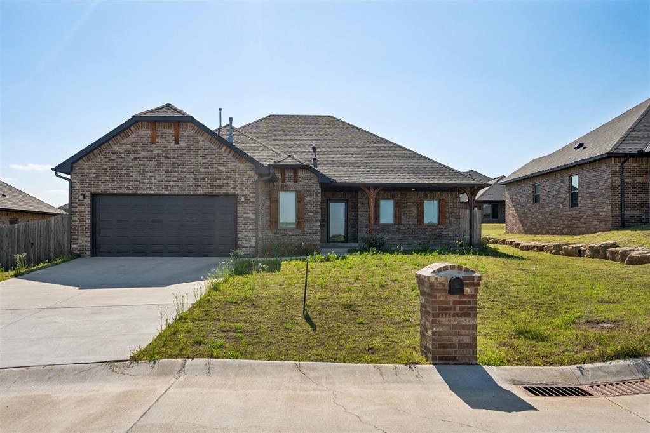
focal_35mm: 30
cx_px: 325
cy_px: 216
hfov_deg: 61.9
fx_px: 542
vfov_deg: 43.6
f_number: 8
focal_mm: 30
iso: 200
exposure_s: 1/800
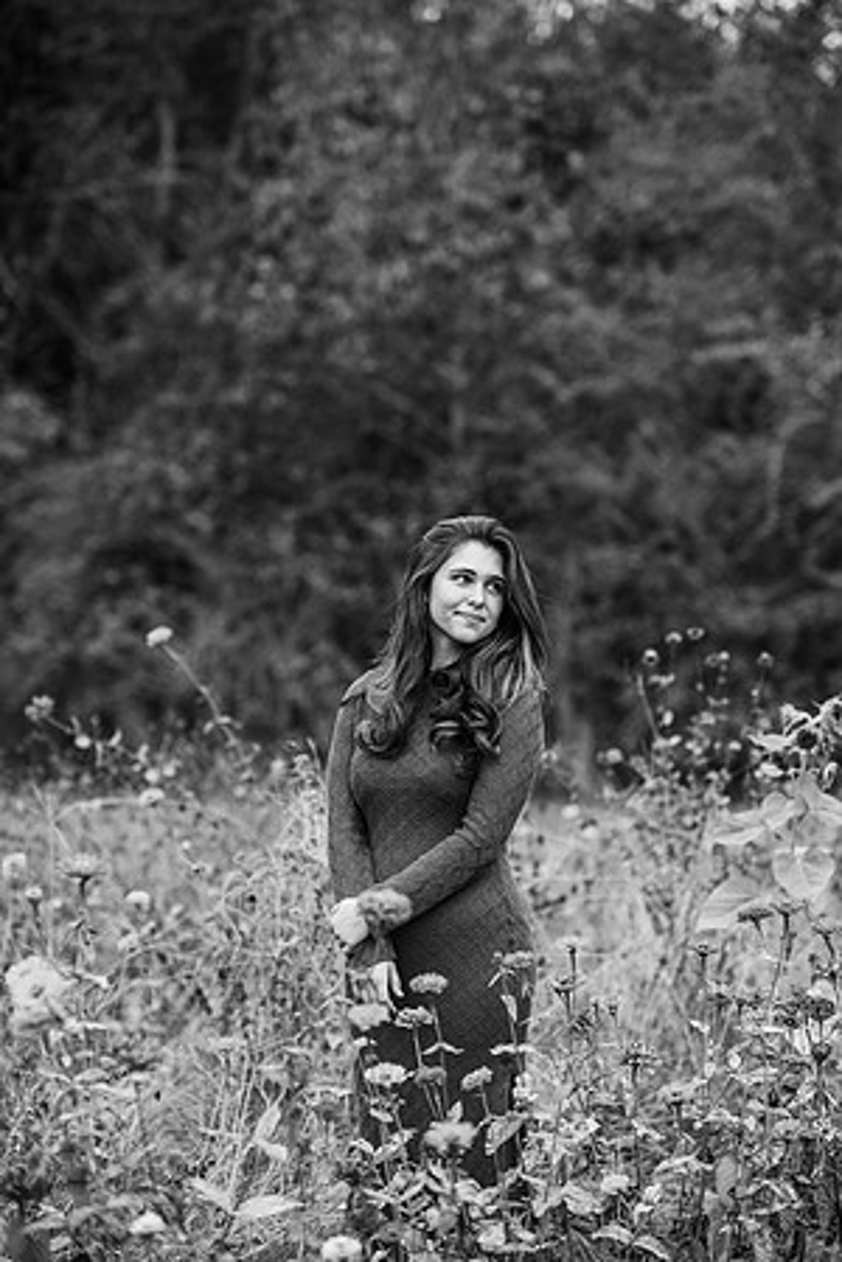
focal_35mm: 85
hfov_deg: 16.1
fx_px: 2982
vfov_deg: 23.9
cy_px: 631
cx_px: 421
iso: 100
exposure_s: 1/500
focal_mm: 85
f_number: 2.2
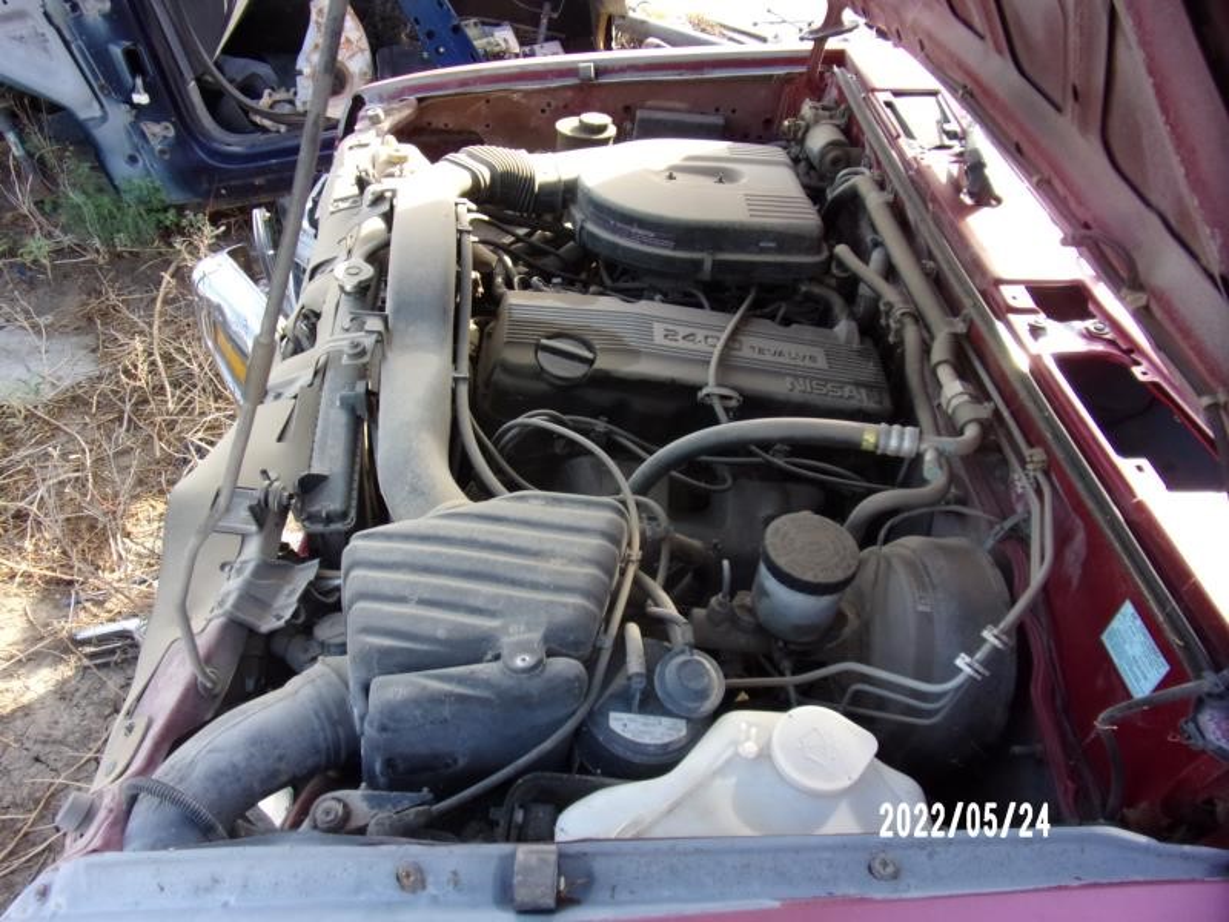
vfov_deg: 56.8
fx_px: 852
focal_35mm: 24
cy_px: 461
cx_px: 614
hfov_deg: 71.6
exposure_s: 1/120
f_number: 3.3
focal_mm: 4.3
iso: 80
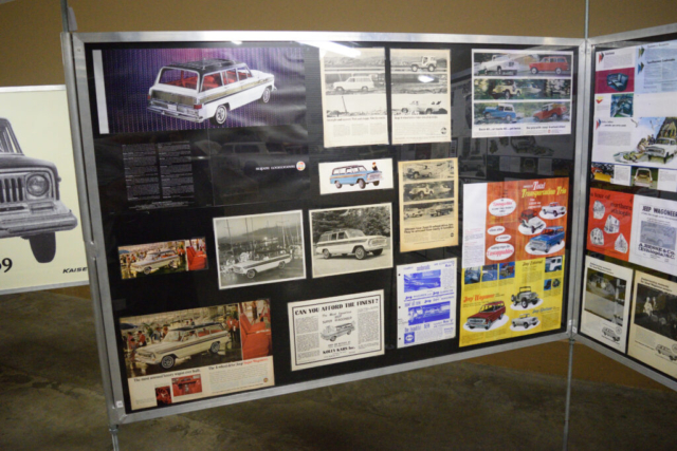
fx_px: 564
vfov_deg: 43.6
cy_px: 226
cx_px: 338
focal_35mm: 30
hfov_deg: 61.9
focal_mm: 20
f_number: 3.5
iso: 3200
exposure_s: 1/500
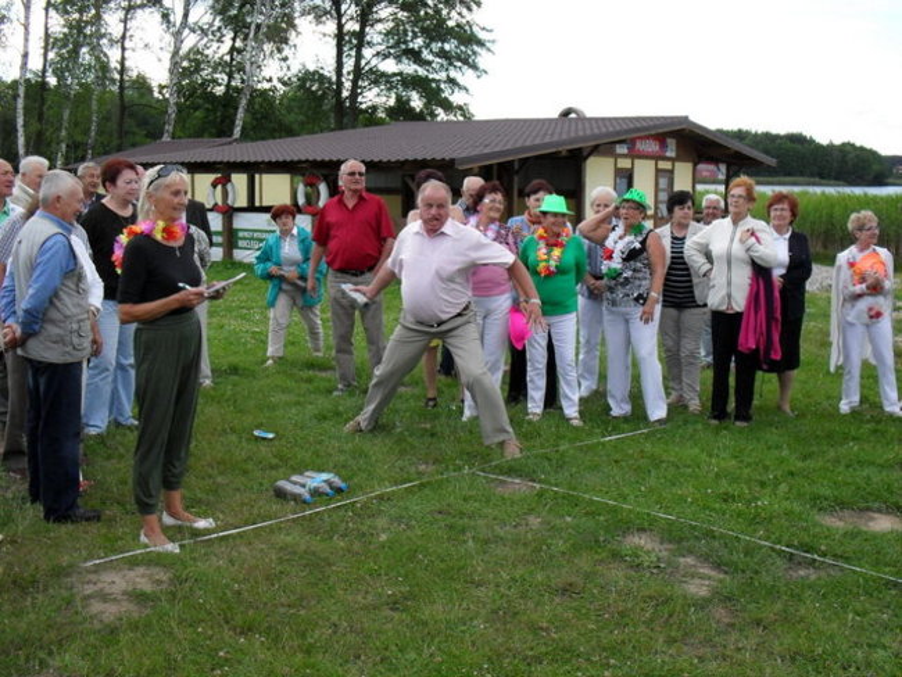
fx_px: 991
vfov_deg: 37.7
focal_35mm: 38
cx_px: 451
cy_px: 338
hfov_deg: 49.0
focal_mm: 6.3
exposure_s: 1/350
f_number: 2.8
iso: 80
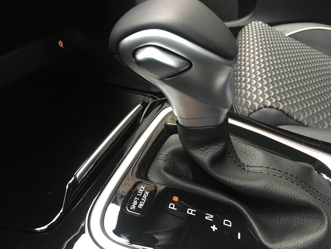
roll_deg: +0.6
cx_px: 166
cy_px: 124
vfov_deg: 48.2
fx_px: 277
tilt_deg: -34.0
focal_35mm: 29
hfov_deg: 61.7
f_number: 2.2
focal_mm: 4.15
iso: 200
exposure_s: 1/17
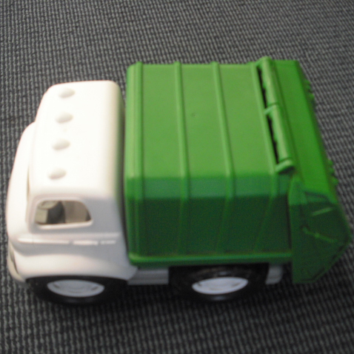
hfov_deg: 37.5
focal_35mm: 45
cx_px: 189
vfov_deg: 37.6
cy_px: 177
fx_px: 521
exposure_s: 1/50
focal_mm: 6.2
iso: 200
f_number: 2.8
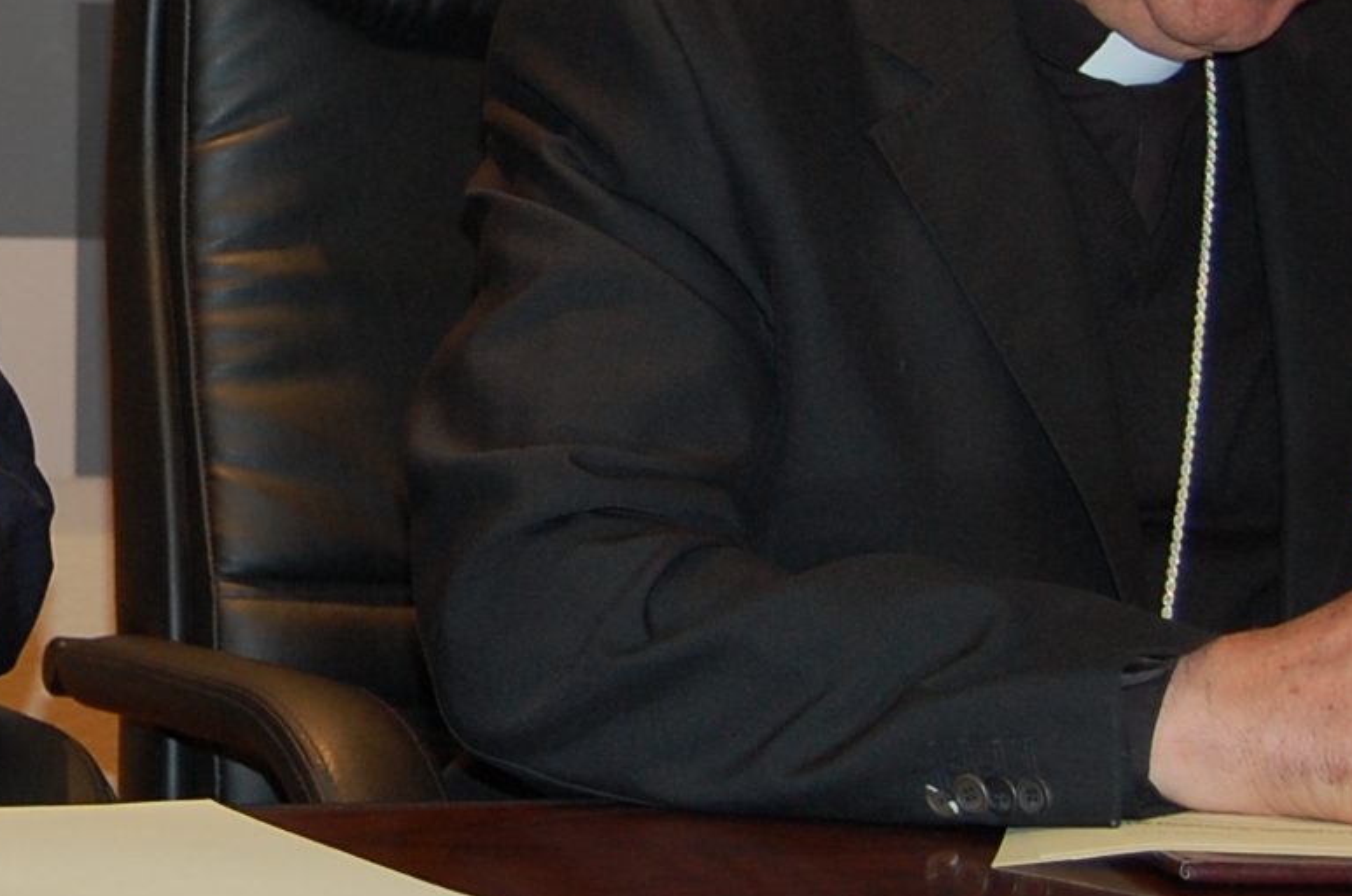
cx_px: -124
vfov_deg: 12.8
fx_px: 3938
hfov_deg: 18.7
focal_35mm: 105
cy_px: -21
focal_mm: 24
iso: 400
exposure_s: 1/60
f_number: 4
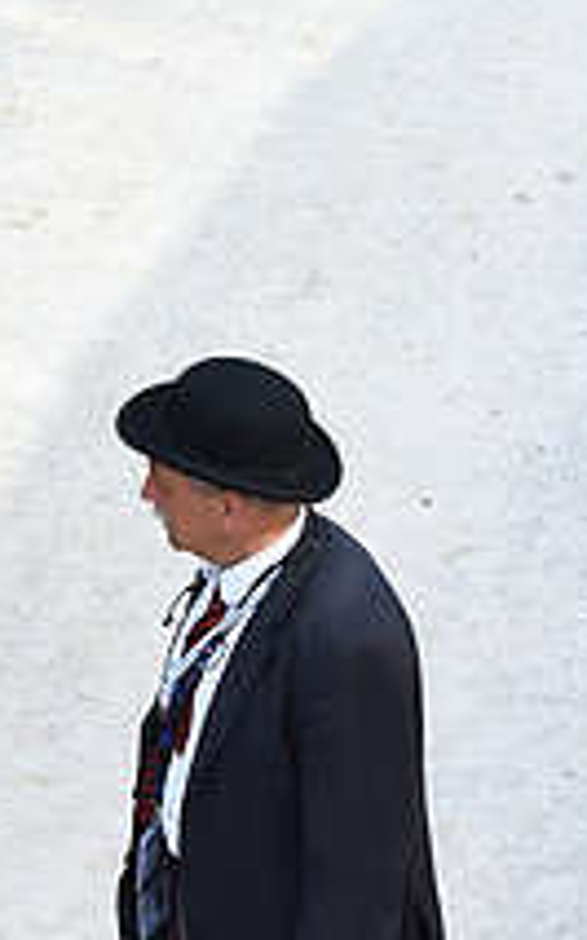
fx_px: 6967
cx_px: -613
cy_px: 591
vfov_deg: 7.7
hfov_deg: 4.7
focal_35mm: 272
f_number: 5
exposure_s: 1/1000
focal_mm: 98
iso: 720
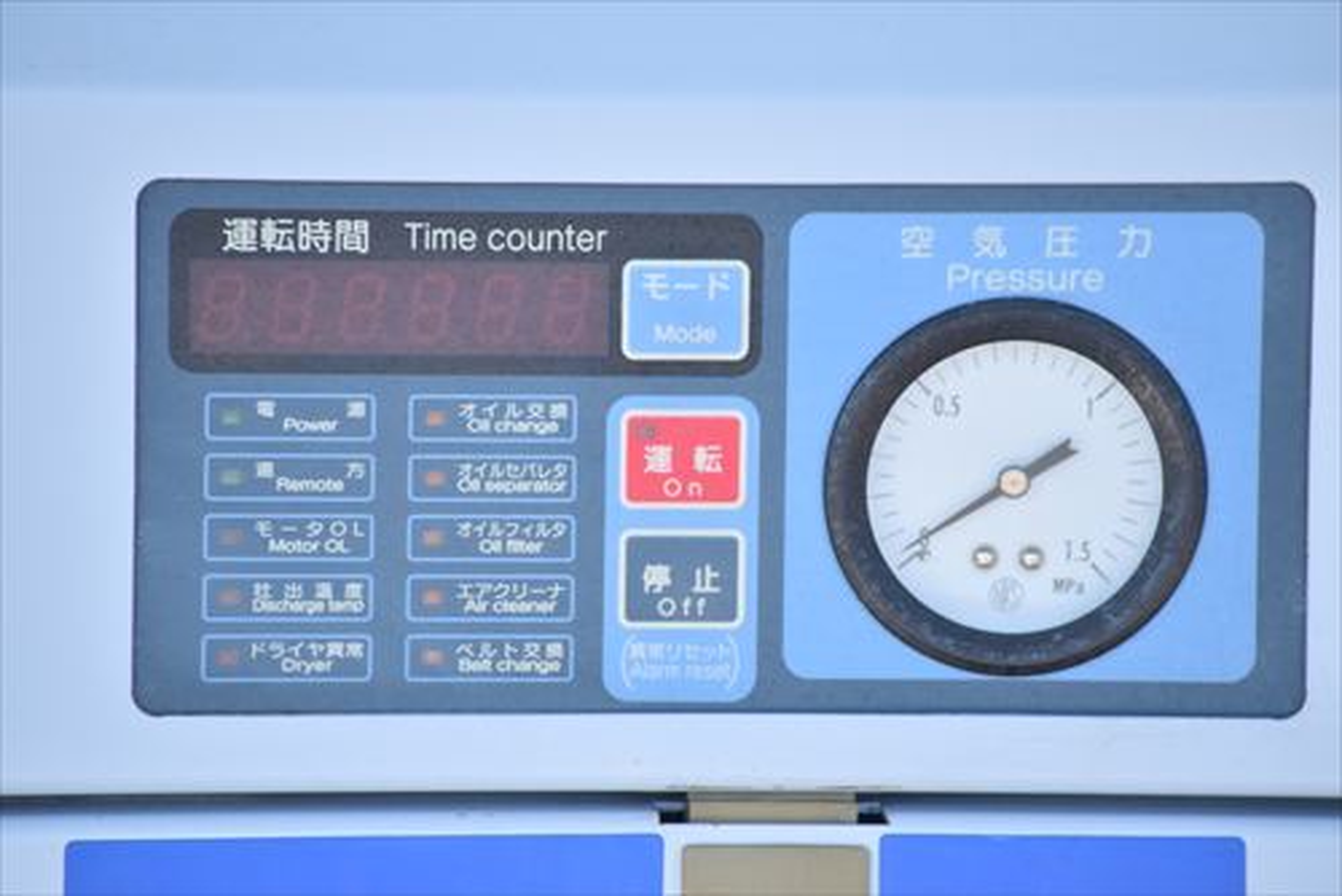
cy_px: 448
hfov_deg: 5.7
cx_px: 671
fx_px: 13427
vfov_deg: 3.8
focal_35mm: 360
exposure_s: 1/1250
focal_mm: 240
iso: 1250
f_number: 6.3
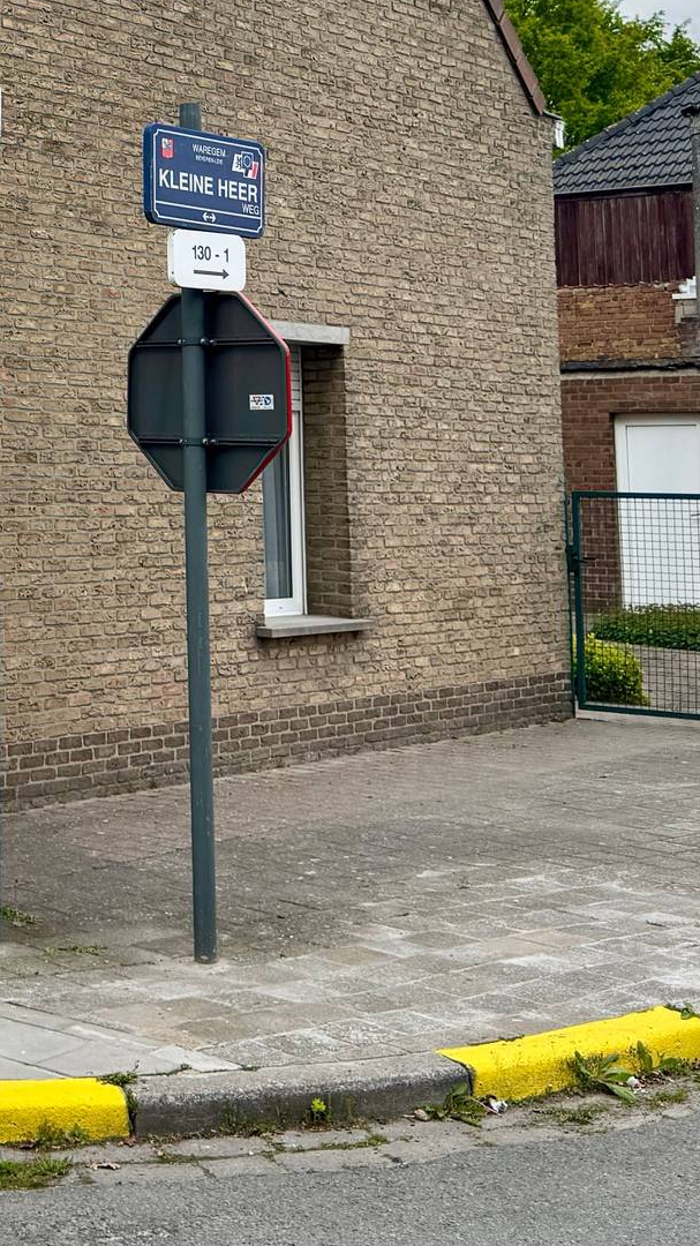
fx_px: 2047
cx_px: -186
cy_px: 209
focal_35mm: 62
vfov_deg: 32.7
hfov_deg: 18.2
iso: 80
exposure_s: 1/1637
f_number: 1.78
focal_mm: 6.76
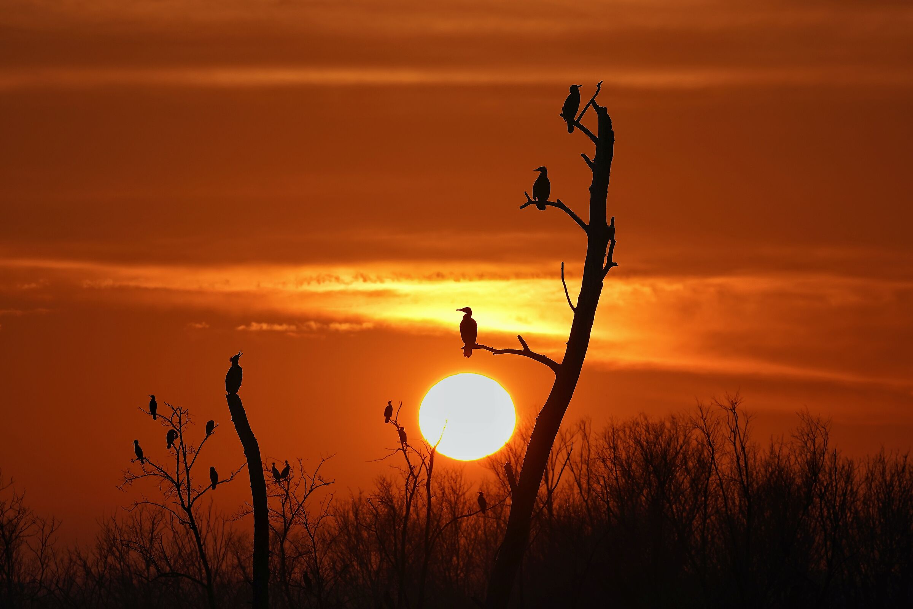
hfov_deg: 5.3
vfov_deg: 3.5
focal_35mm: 388
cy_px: 304
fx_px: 9839
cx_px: 456
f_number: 10
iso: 125
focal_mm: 259
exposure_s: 1/640
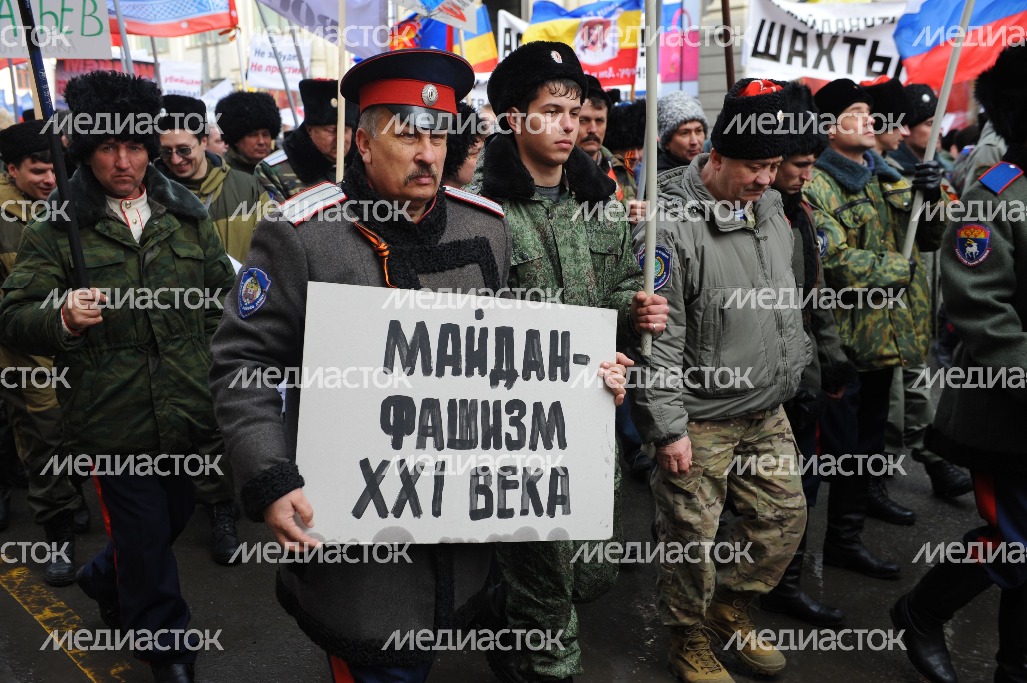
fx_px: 1140
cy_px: 342
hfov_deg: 48.5
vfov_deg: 33.4
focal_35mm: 40
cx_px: 514
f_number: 4.5
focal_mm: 40
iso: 640
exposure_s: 1/640
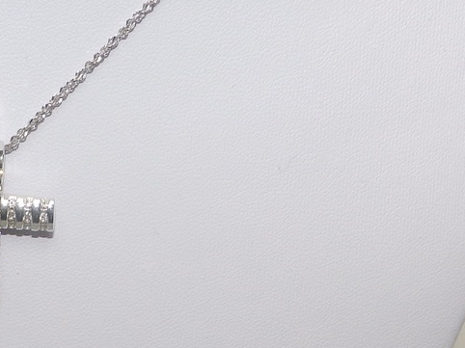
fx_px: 1249
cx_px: 3
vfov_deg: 15.7
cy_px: 34
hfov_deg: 20.4
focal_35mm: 93
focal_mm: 5.7
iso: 125
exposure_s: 1/40
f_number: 3.7
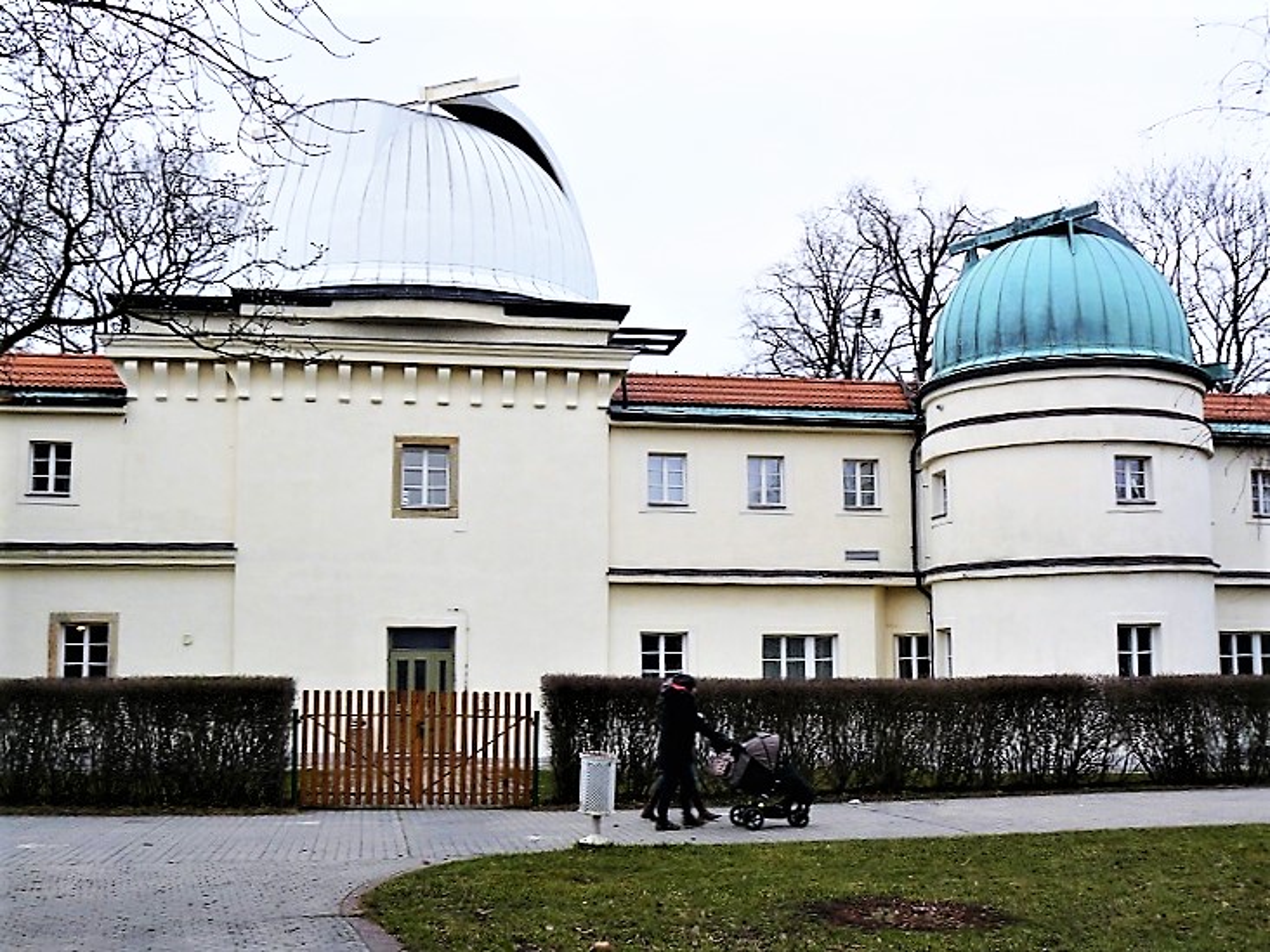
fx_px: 1394
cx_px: 635
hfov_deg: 49.0
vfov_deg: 37.7
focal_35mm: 38
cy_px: 476
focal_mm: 6.4
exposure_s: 1/100
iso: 100
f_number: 3.6
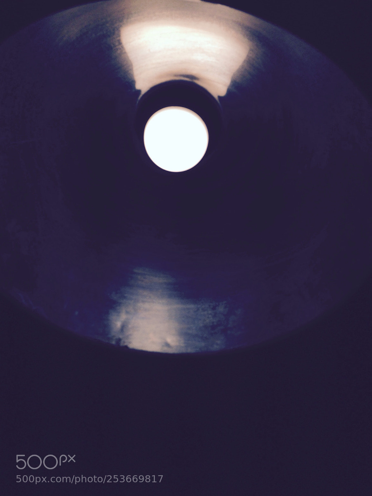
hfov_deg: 41.8
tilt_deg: +48.9
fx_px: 487
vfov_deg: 54.0
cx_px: 188
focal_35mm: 34
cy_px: 248
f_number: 2.4
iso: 50
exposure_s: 1/623
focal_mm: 4.12
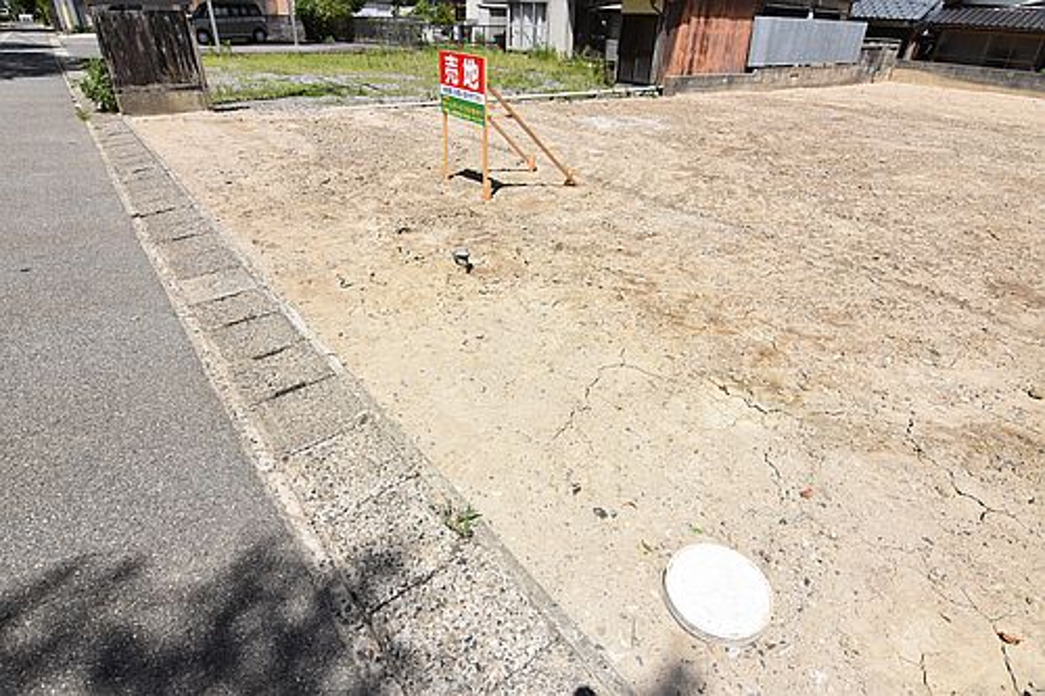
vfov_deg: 67.3
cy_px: 348
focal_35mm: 18
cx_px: 522
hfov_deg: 90.0
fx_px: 522
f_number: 11
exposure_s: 1/500
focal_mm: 12
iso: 200
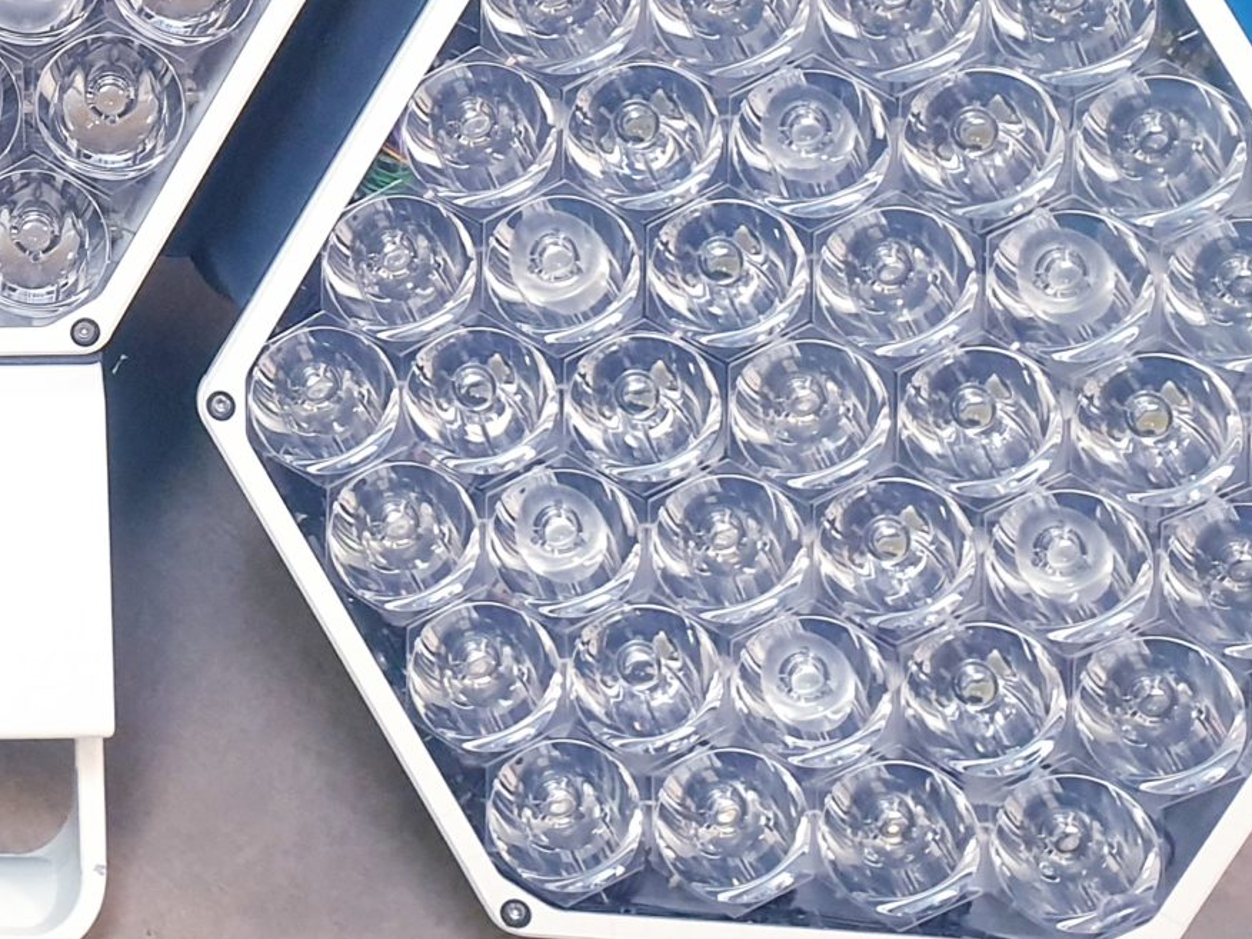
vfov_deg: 18.5
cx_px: -183
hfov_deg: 23.8
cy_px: -149
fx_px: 2749
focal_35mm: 76
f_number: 2.4
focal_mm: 4.3
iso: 400
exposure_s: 1/50
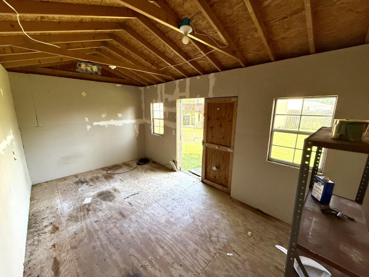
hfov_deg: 102.1
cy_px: 138
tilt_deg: -10.5
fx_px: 149
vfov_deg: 85.7
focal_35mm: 14
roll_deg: -1.1
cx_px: 184
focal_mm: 2.22
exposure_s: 1/99
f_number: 2.2
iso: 160
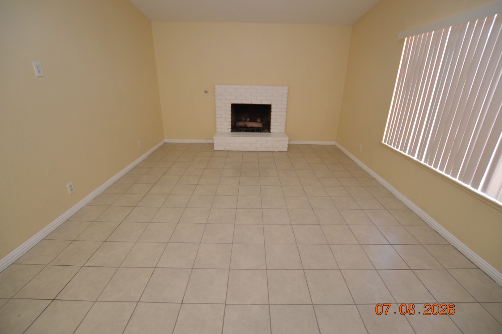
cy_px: 167
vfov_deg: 77.2
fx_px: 209
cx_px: 251
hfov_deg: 100.4
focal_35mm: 15
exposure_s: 1/60
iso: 450
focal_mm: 10
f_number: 3.5
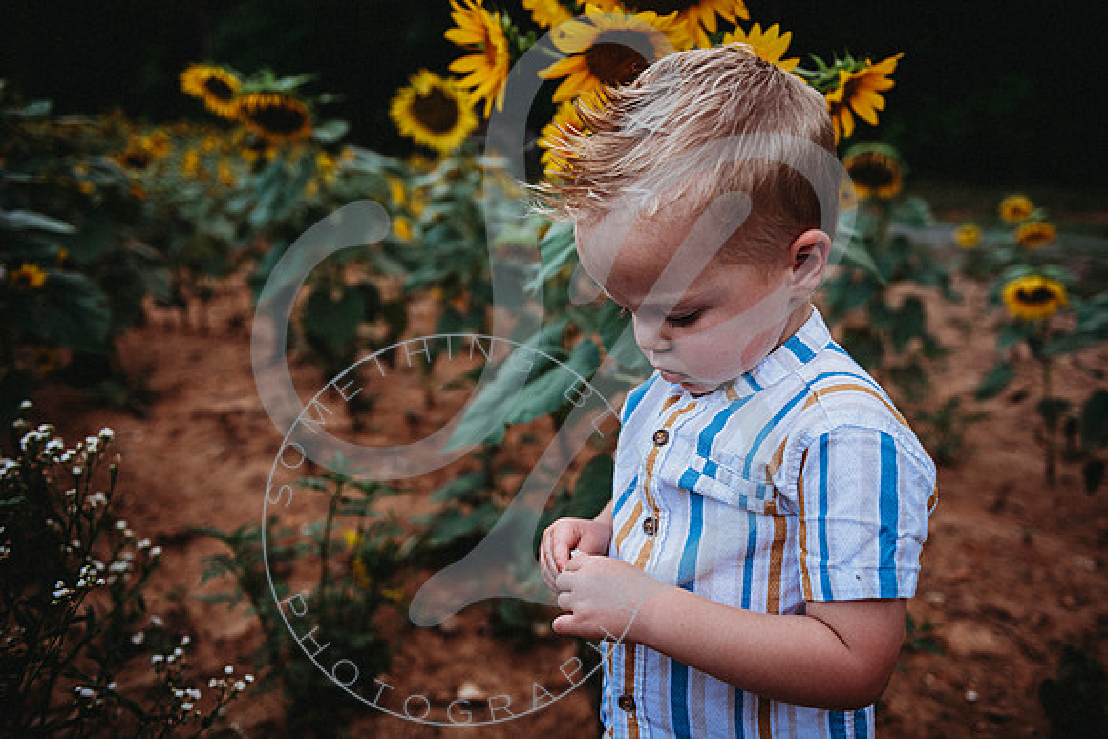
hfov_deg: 67.4
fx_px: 831
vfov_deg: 48.0
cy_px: 370
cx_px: 554
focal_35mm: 27
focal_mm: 27
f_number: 2.8
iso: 100
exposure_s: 1/250
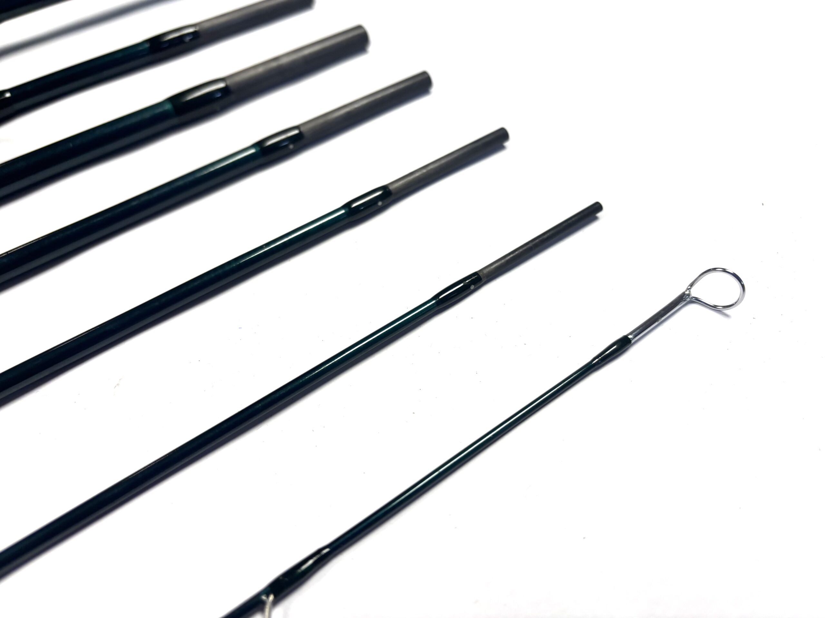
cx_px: 412
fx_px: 620
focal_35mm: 26
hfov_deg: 67.3
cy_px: 309
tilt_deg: -54.0
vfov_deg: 53.1
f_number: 1.6
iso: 50
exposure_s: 1/121
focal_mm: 5.96
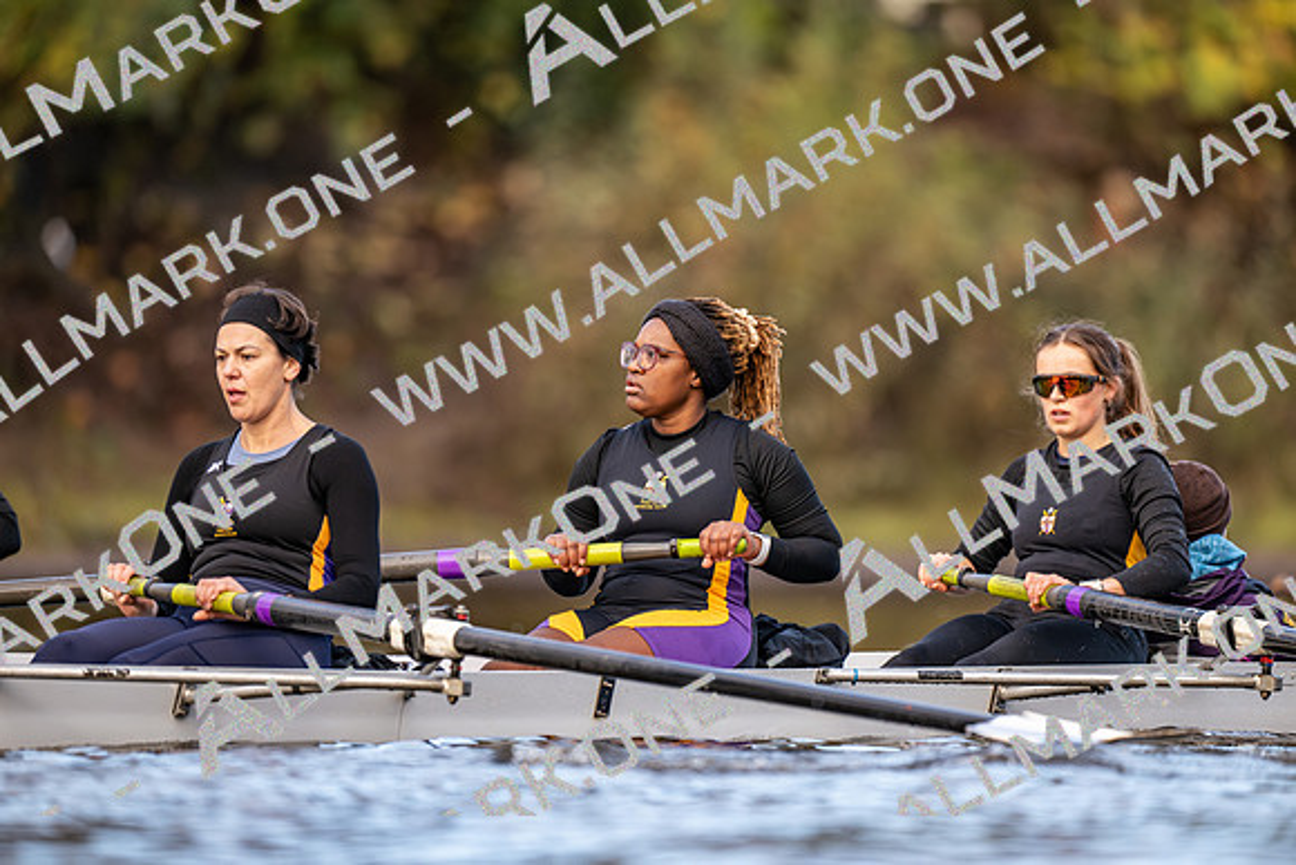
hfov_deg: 3.4
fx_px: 21604
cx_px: 648
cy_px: 432
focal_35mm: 600
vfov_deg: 2.3
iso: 2000
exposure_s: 1/2500
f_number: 4
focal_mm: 600
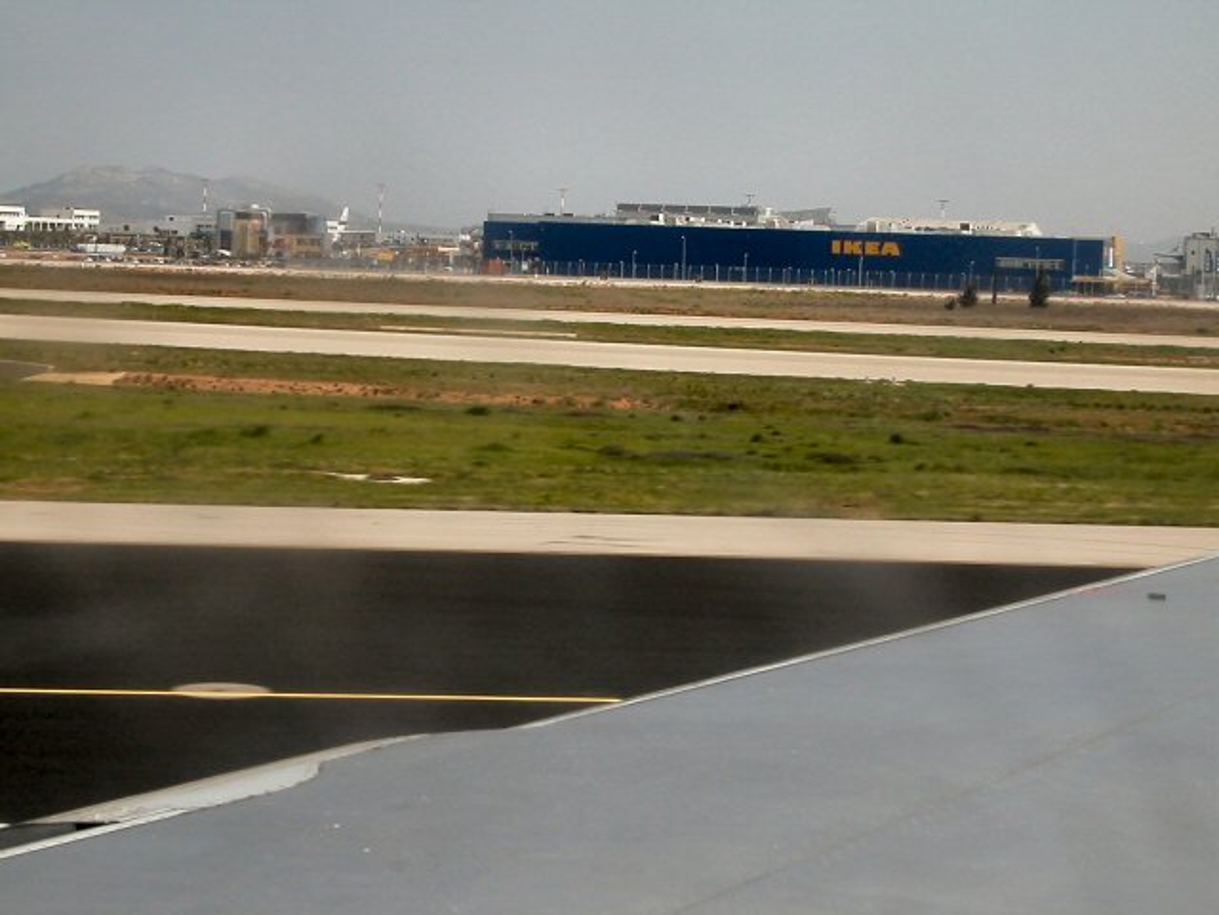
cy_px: 458
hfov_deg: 26.7
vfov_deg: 20.2
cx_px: 610
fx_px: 2571
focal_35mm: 73
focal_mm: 11.1
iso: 100
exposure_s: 1/439
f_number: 3.8
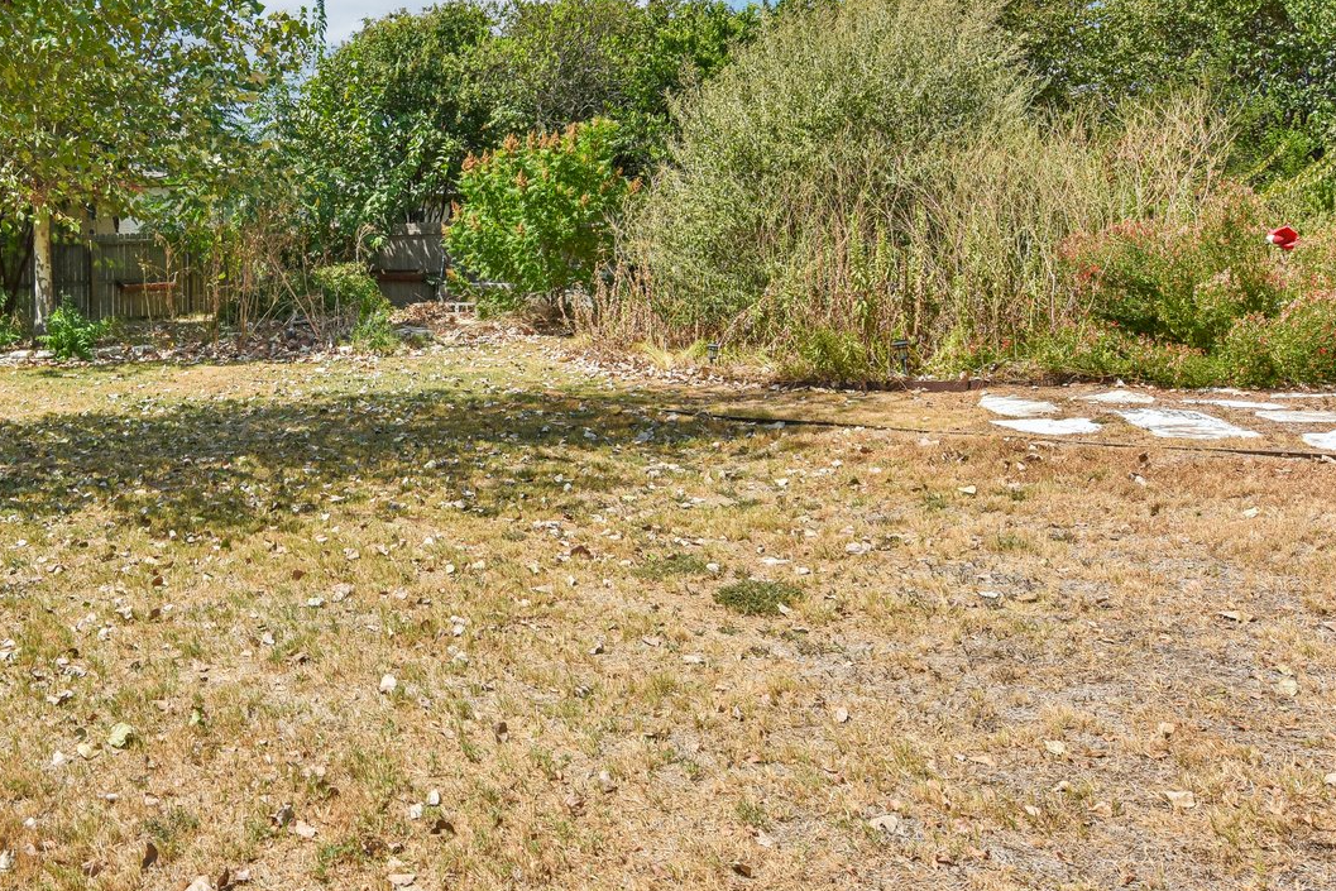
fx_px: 1151
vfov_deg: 41.7
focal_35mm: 31
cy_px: 289
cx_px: 239
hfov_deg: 55.4
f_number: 8
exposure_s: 1/320
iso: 100
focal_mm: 16
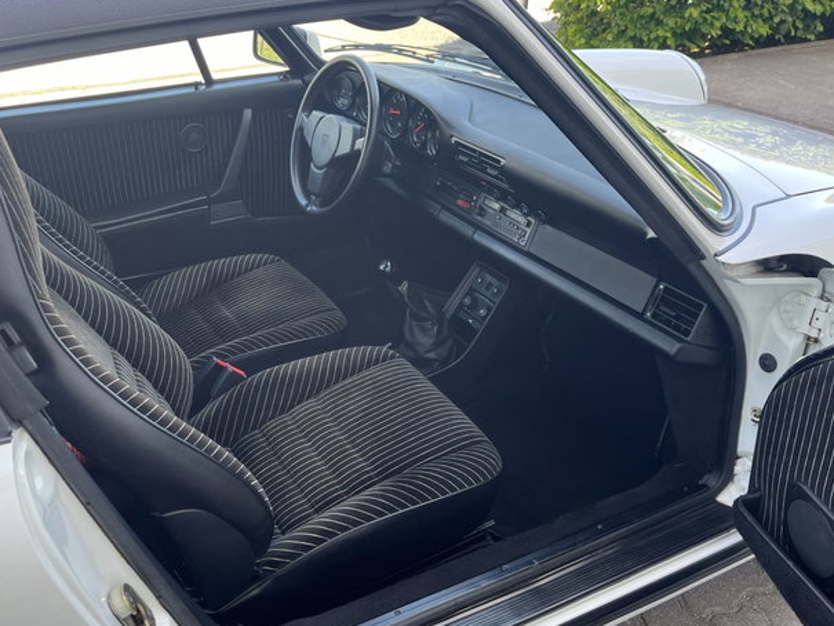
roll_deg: +0.1
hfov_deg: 55.1
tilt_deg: -31.9
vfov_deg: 42.9
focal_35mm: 33
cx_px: 352
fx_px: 795
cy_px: 346
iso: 50
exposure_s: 1/164
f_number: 1.6
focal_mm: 5.1
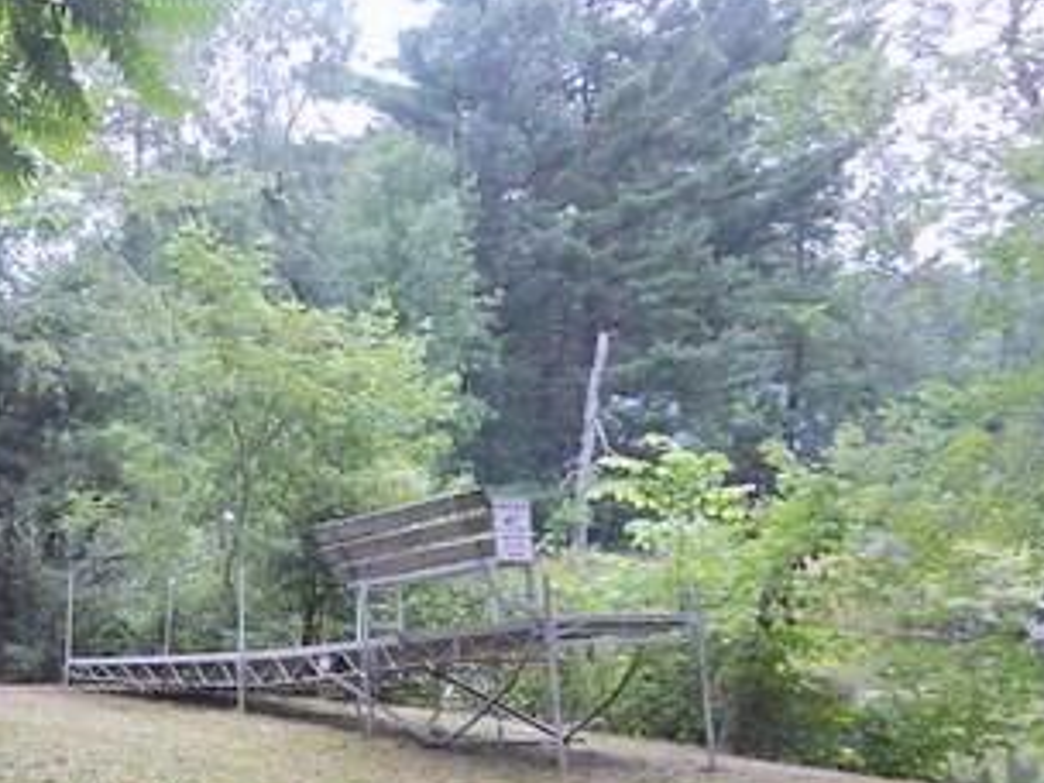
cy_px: 666
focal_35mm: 59
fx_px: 1779
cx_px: 14
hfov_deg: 30.5
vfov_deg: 24.3
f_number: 3.2
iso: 400
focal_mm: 5.1
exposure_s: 1/320
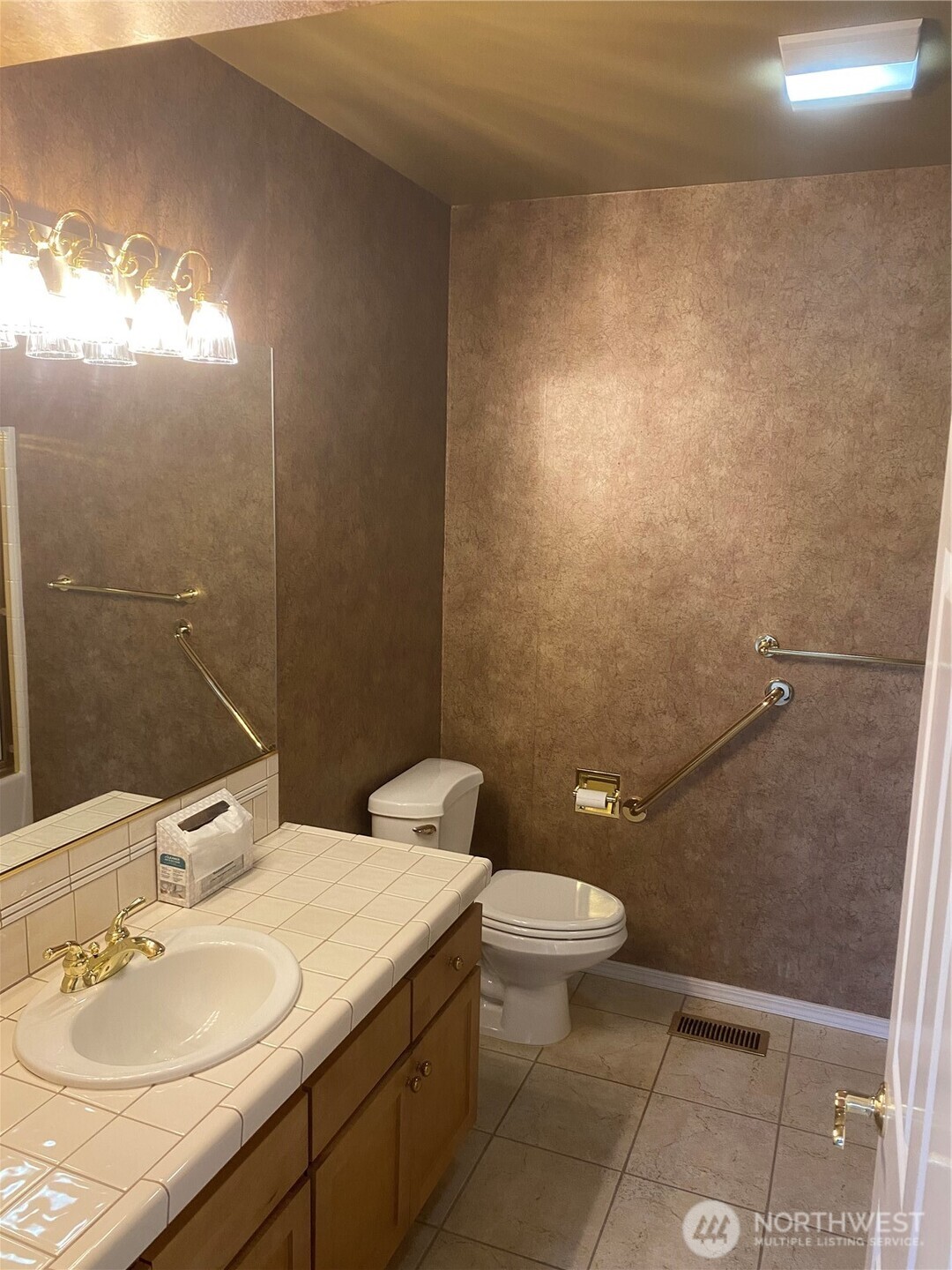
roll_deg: -0.3
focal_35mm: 26
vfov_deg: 67.3
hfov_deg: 53.1
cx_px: 476
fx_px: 953
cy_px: 635
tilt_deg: -9.7
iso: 200
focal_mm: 4.25
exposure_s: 1/60
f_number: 1.8
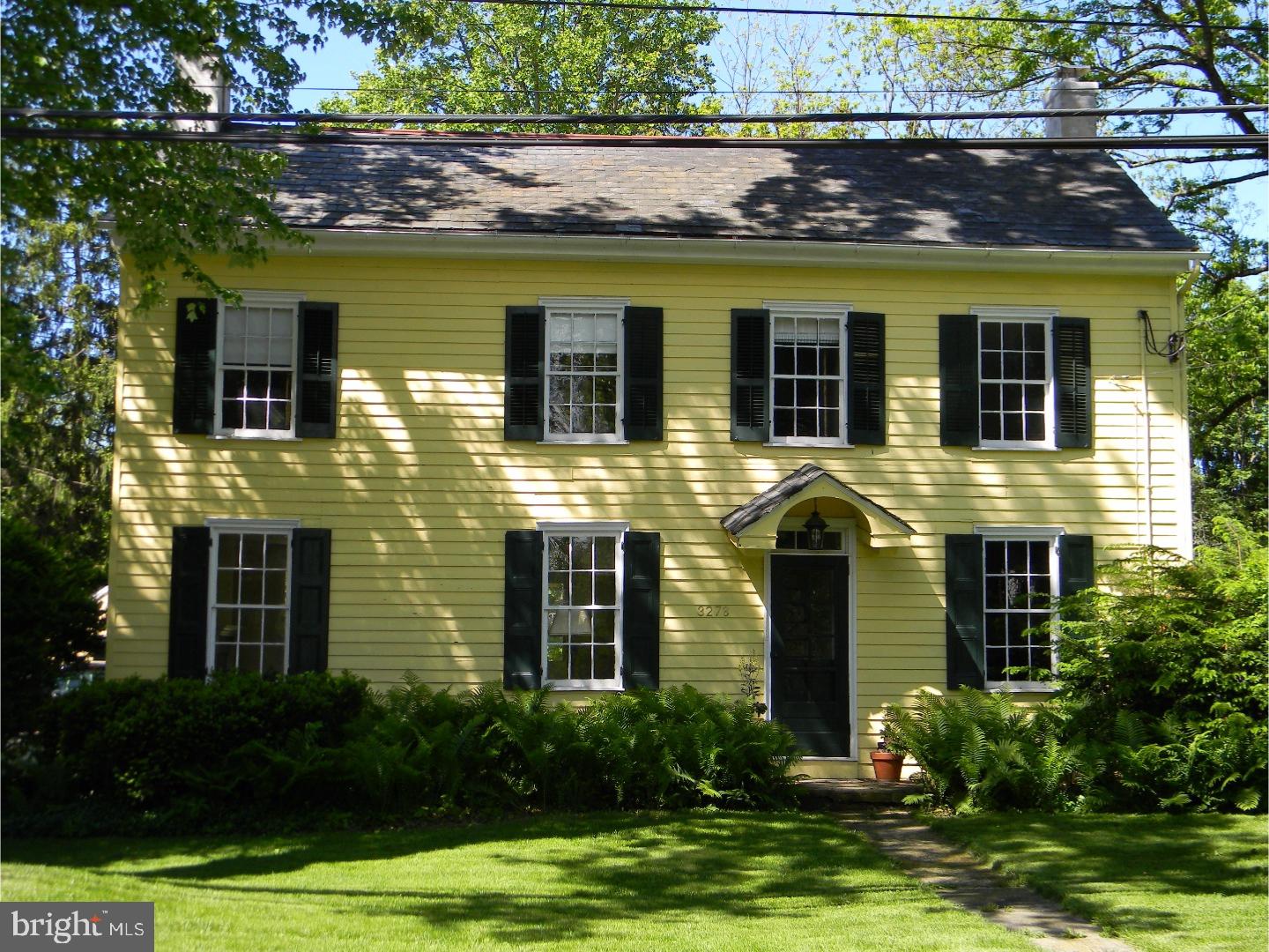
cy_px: 476
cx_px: 634
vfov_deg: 30.9
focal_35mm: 47
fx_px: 1723
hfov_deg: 40.4
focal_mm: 8.6
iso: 80
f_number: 3.9
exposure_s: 1/220
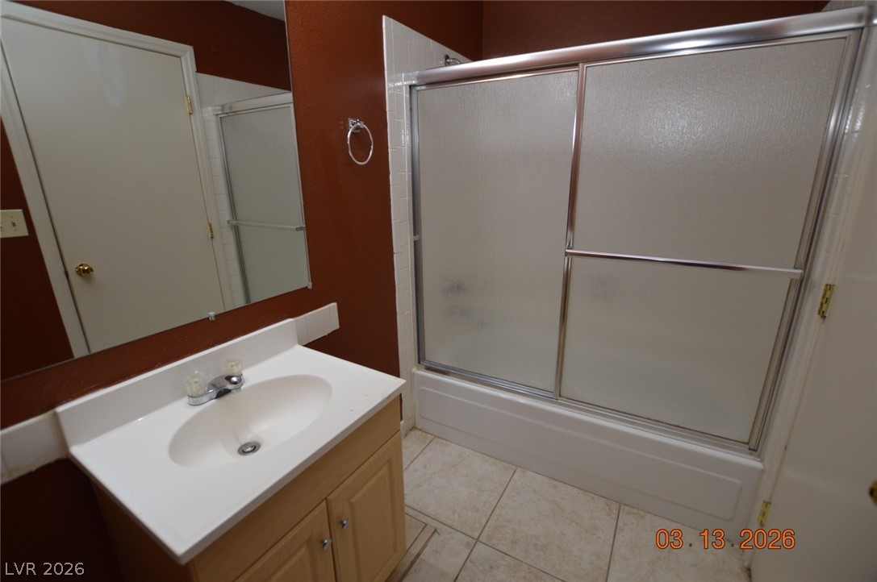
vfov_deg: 77.2
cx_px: 438
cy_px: 291
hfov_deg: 100.5
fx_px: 365
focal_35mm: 15
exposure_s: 1/60
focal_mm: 10
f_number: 3.5
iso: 400
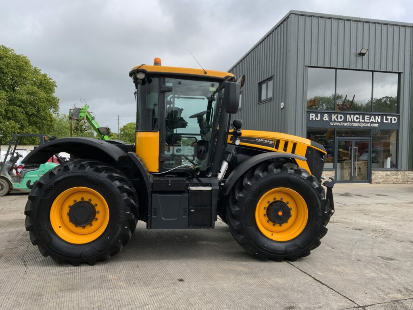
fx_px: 346
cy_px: 155
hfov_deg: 61.7
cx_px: 206
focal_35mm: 29
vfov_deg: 48.2
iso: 16
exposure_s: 1/1412
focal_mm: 3
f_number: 1.8
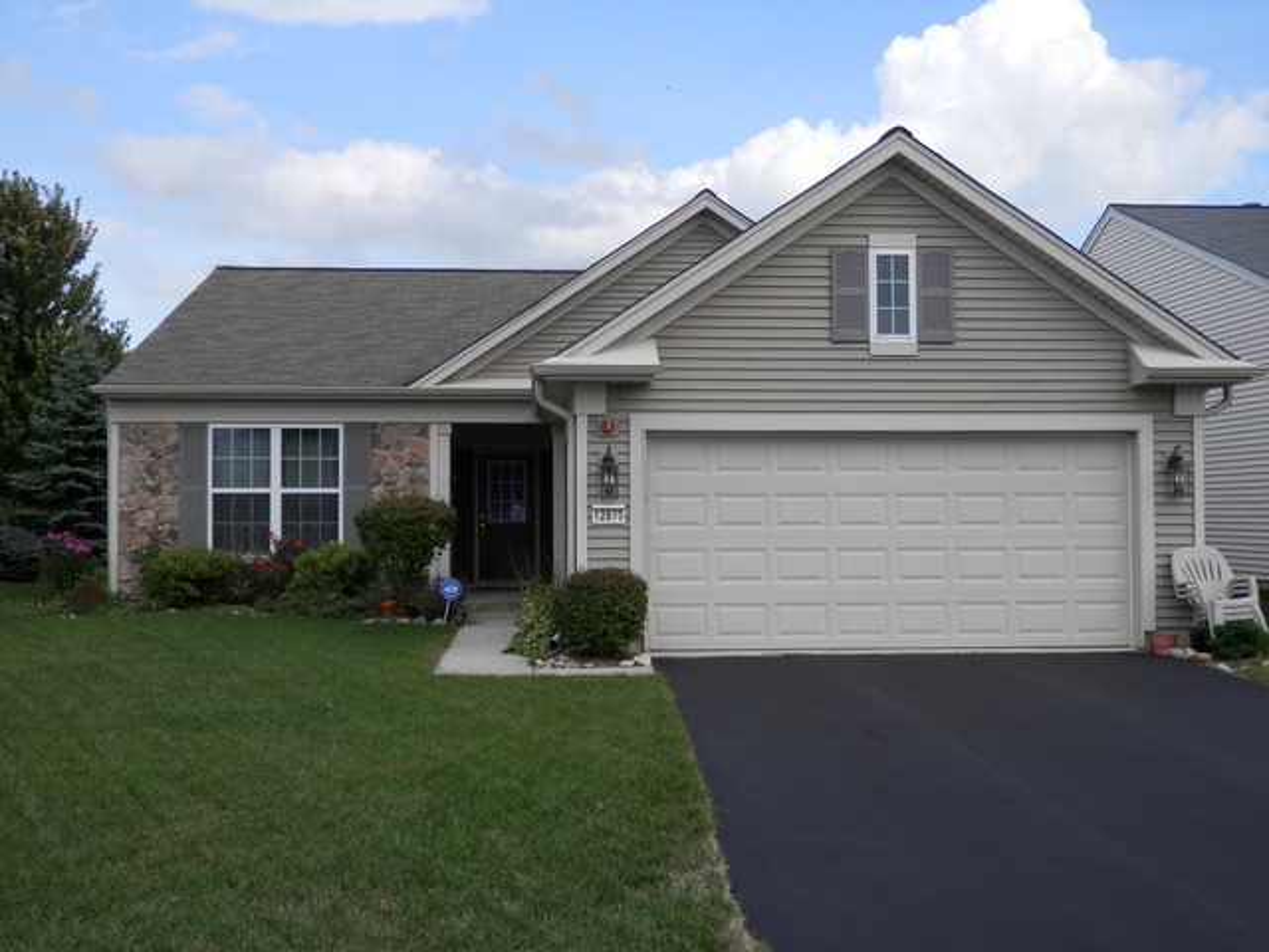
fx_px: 1356
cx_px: 634
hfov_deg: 50.1
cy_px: 476
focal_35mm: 37
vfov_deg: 38.7
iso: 80
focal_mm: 6.6
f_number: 3.6
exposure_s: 1/400
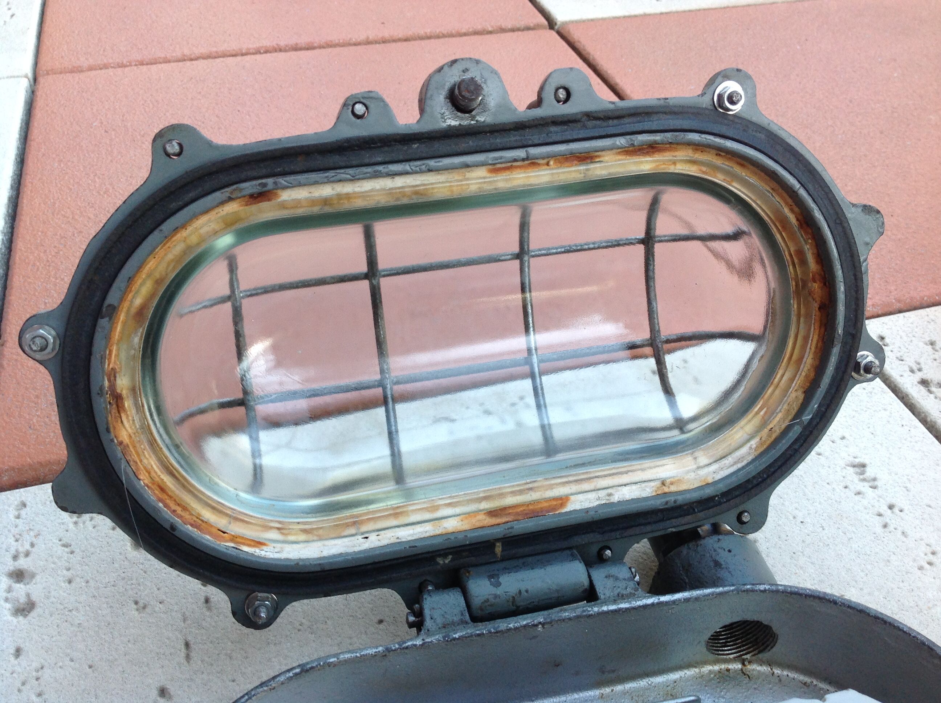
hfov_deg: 52.7
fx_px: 950
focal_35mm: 35
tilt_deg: -42.8
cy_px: 352
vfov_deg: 40.6
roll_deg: -0.2
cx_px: 470
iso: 64
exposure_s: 1/60
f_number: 2.4
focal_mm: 4.28
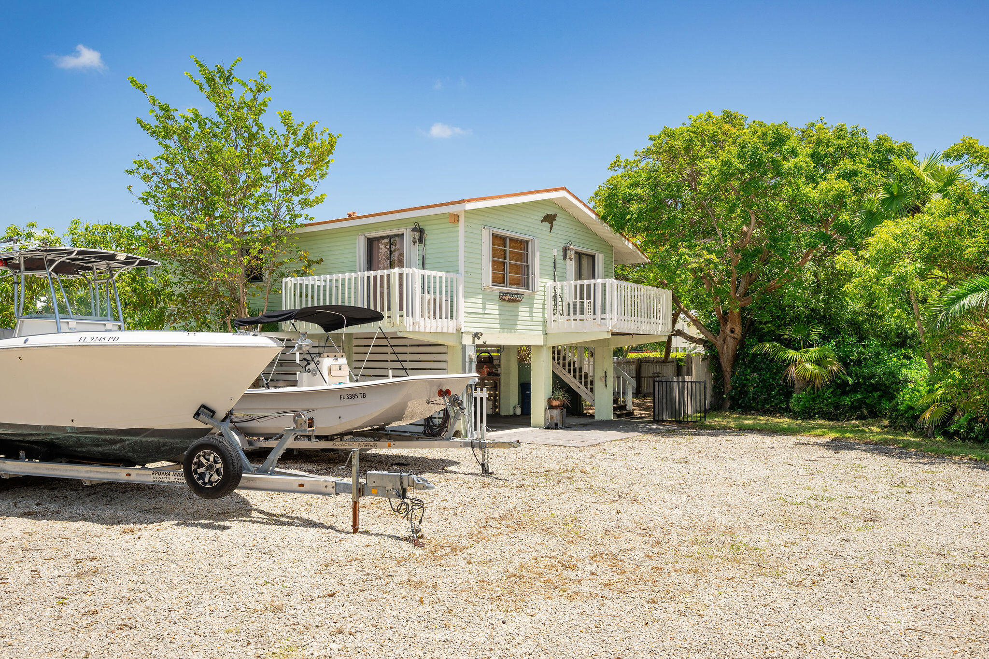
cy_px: 330
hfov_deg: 67.4
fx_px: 741
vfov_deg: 47.9
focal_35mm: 27
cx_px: 494
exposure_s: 1/250
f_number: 8
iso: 100
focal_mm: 26.5
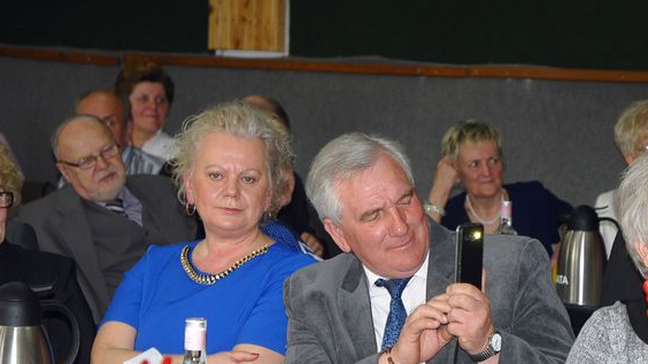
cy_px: 292
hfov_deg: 14.0
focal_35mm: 154
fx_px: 2642
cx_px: 438
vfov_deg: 7.9
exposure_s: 1/60
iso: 500
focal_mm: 65
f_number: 4.5
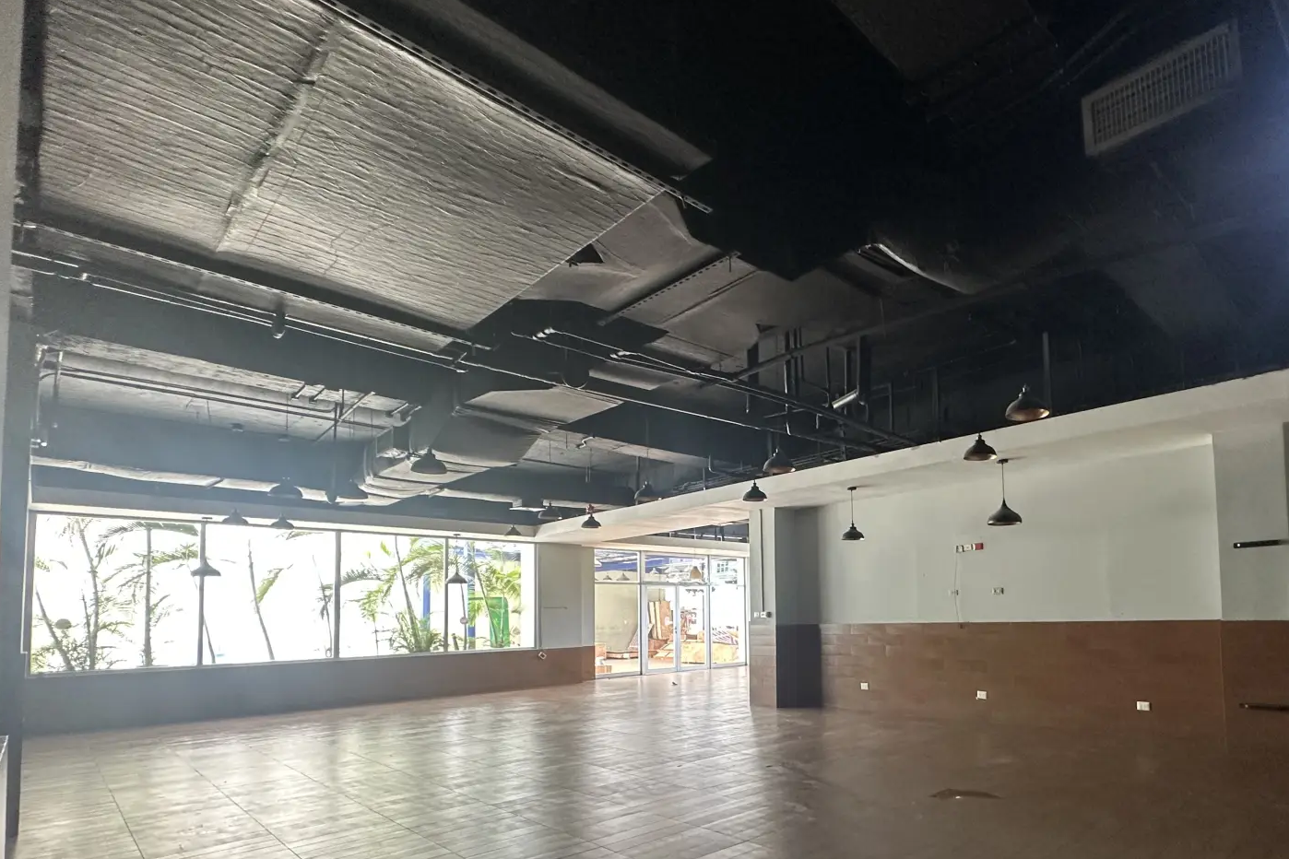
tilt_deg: +4.1
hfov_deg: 82.2
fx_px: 716
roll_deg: +1.0
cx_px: 817
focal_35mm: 20
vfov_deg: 60.5
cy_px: 573
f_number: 2.2
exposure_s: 1/120
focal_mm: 2.22
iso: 250
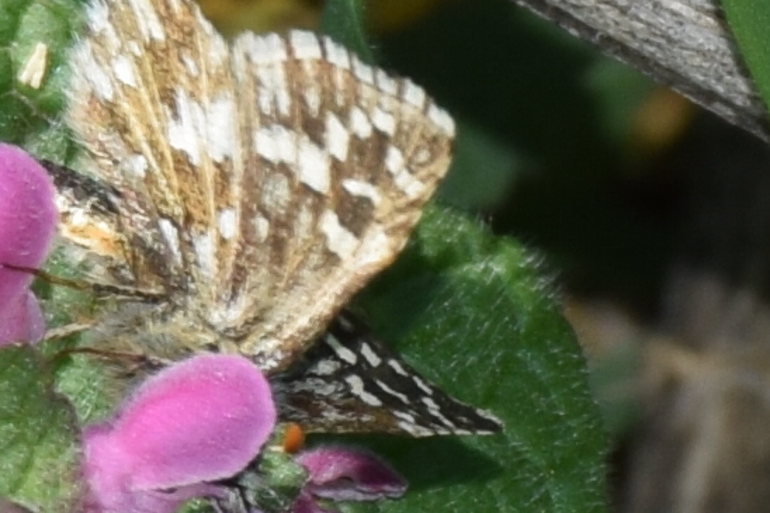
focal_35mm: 368
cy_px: 101
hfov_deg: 5.6
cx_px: 313
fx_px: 7868
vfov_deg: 3.7
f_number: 11
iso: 100
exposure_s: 1/160
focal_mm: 140
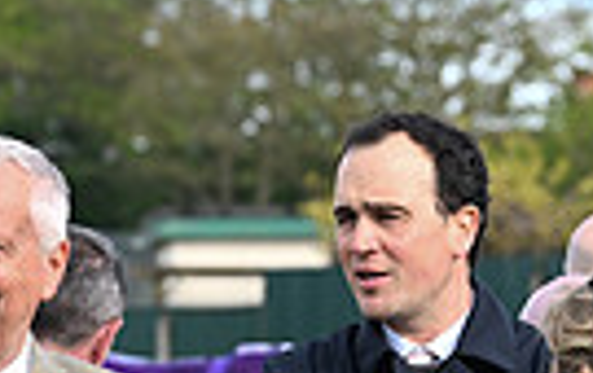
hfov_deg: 3.8
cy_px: 840
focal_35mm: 546
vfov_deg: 2.4
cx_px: 171
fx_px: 8842
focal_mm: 125
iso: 800
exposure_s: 1/1000
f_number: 6.3
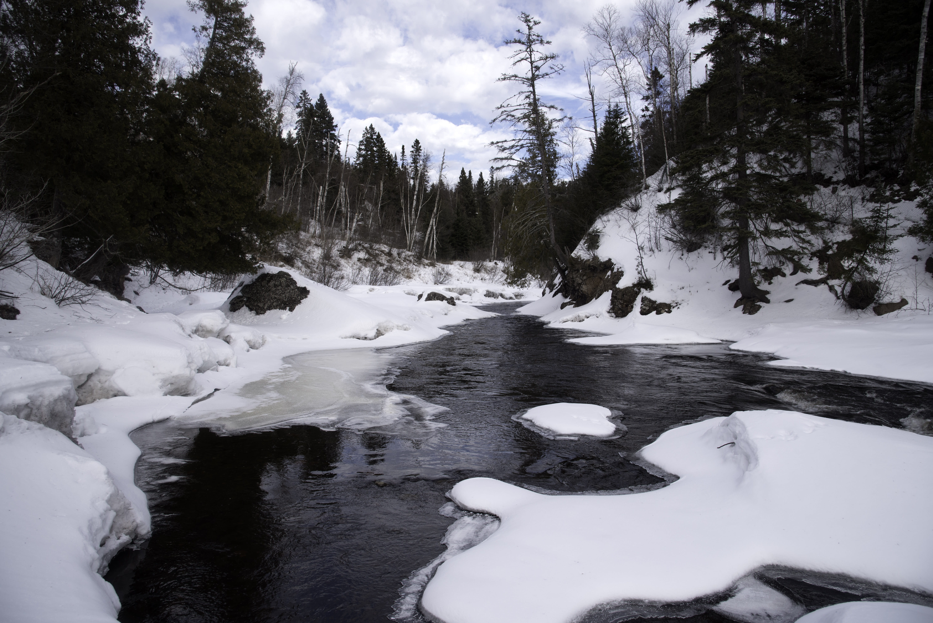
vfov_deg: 53.2
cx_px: 466
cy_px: 312
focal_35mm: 24
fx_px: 622
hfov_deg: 73.7
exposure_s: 1/500
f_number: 8
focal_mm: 24
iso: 220
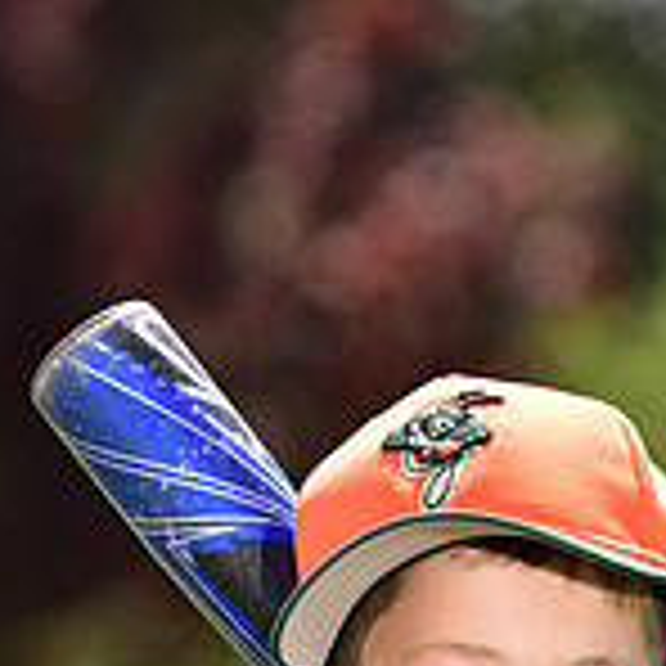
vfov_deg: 2.6
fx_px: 14497
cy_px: 1012
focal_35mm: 666
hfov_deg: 2.6
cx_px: 565
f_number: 5
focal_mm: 200
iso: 80
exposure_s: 1/250
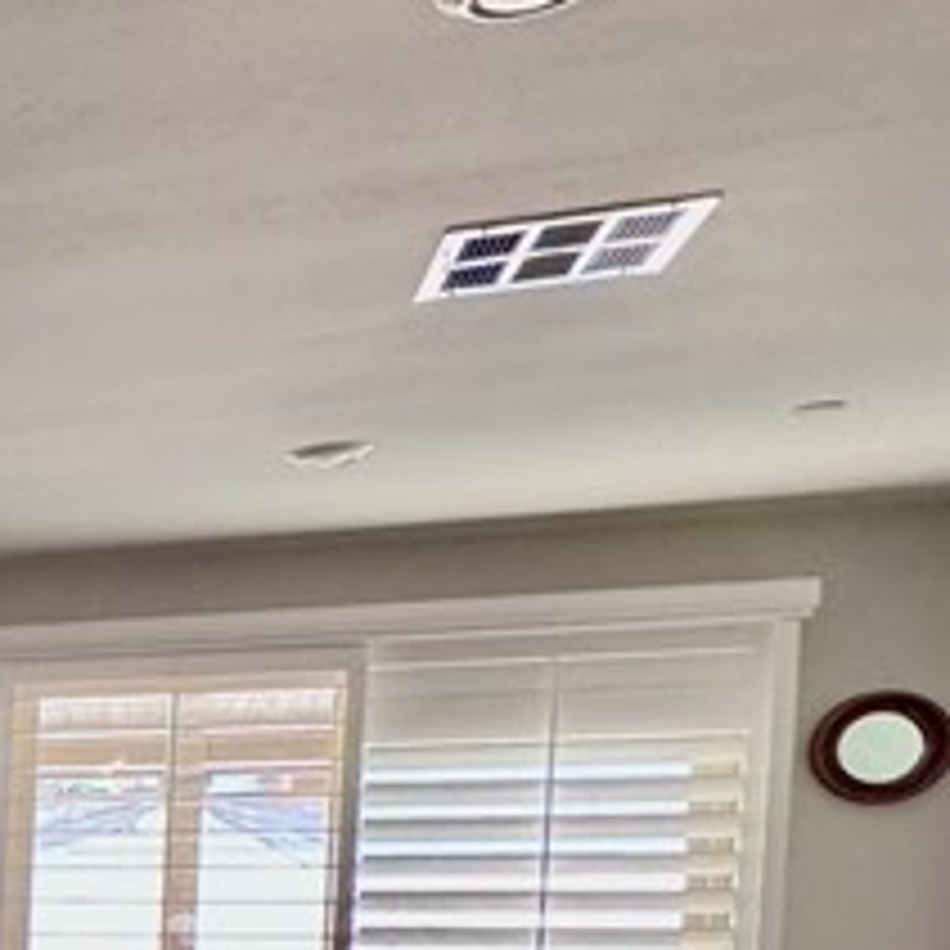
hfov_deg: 19.8
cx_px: -815
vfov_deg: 26.3
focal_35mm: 60
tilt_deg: -3.2
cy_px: 1054
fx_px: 1863
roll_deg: -0.2
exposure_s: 1/60
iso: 400
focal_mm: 2.22
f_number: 2.2
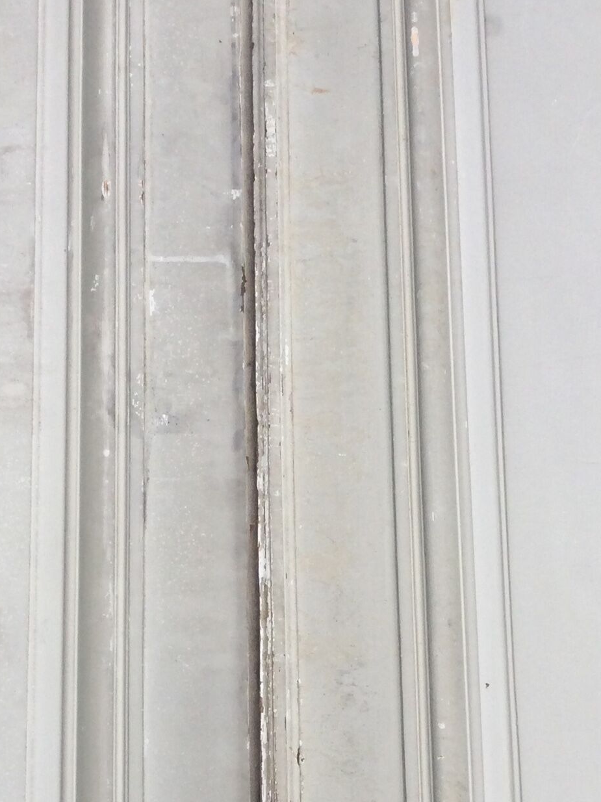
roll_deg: -0.6
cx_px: 258
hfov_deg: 18.0
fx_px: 1899
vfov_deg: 23.1
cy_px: 745
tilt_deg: +2.7
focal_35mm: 82
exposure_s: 1/219
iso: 25
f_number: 2.4
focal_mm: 3.3
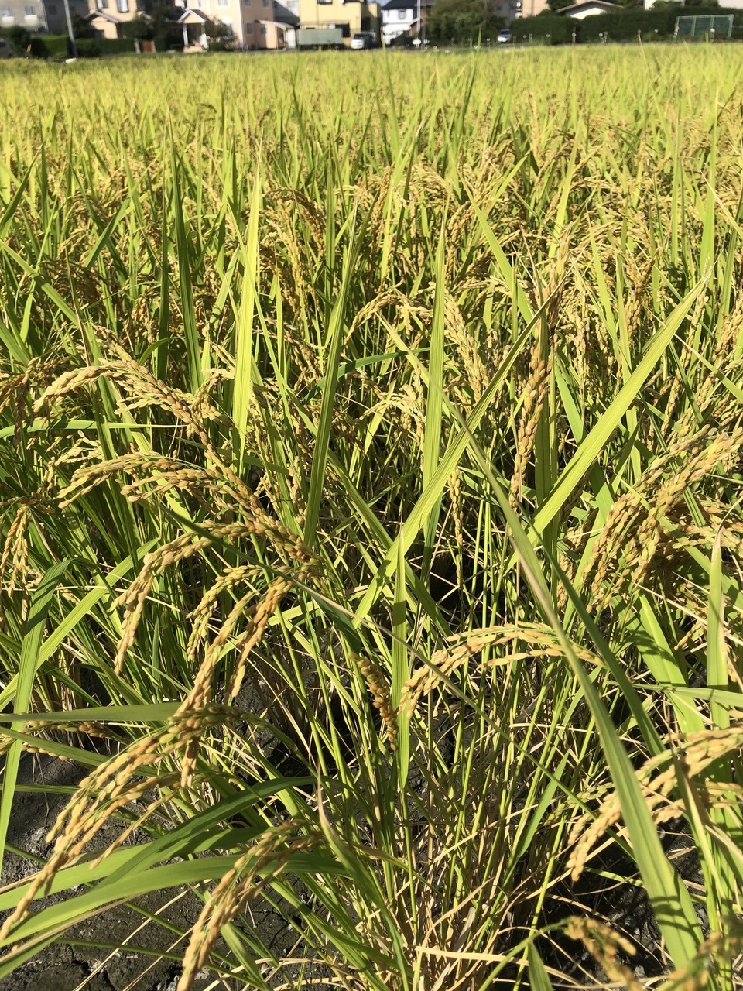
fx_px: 801
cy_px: 496
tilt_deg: -27.5
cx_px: 372
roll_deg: +0.5
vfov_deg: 63.4
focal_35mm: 28
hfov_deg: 49.7
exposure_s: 1/1845
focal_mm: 3.99
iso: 20
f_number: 1.8
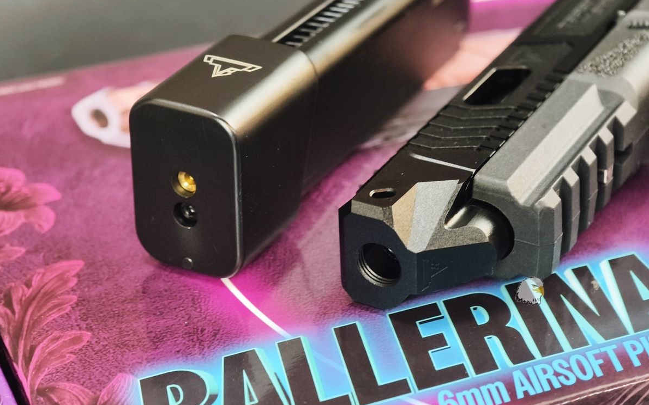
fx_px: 1610
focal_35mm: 91
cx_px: 326
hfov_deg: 22.8
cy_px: 226
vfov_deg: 14.4
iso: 914
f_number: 2.67
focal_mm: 22.48
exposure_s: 1/10
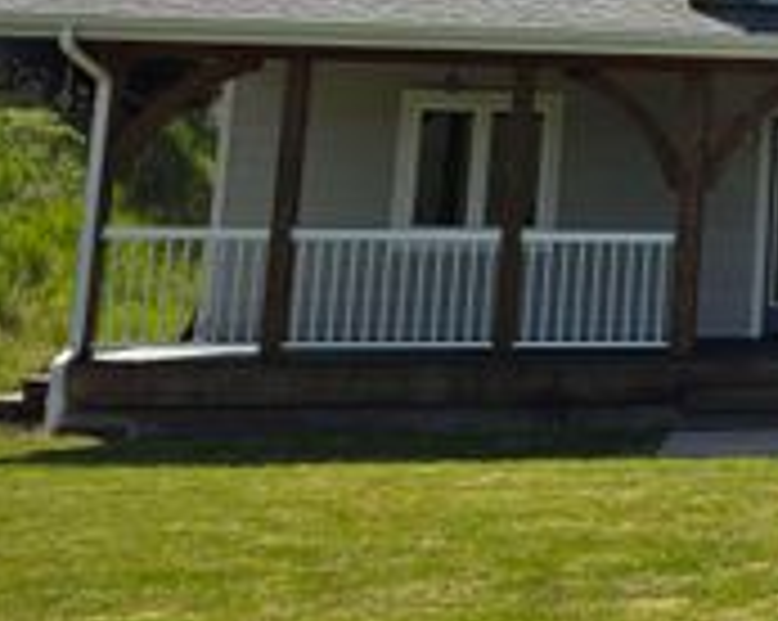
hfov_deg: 24.2
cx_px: 1102
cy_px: 34
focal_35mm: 65
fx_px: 1495
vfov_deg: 22.7
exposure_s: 1/5778
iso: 80
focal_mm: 6.3
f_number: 1.7
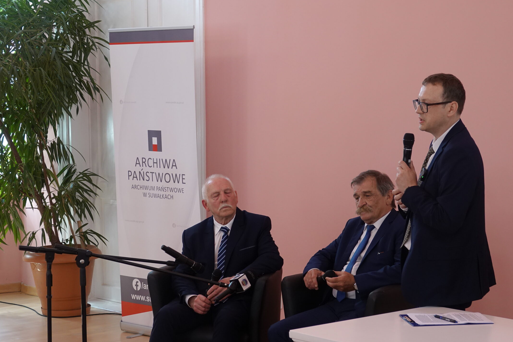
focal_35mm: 92
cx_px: 246
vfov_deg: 14.9
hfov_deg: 22.1
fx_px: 1311
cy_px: 178
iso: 500
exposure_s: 1/80
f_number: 3.5
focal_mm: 28.07
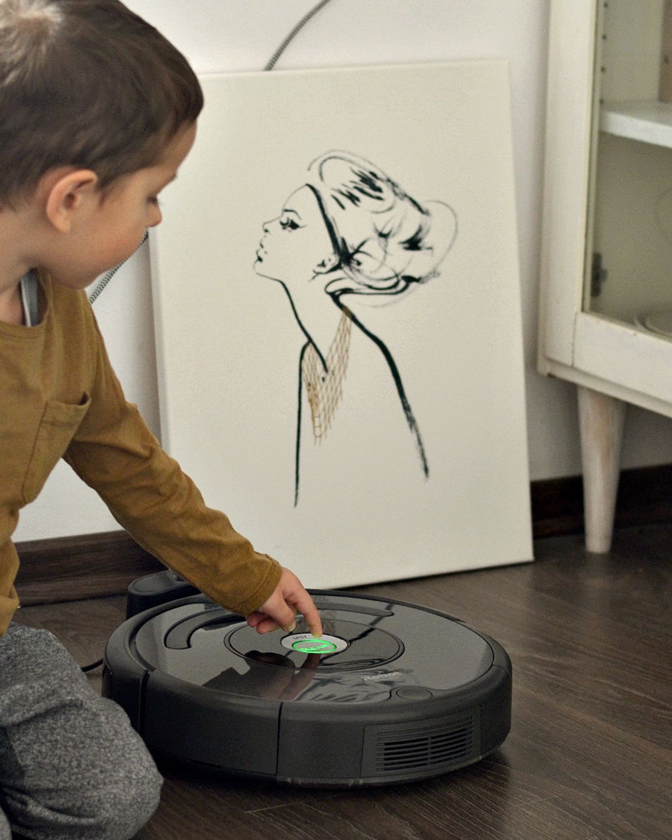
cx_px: 246
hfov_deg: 12.9
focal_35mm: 119
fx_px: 2958
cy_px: 431
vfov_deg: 16.2
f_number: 2.8
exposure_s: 1/125
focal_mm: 50
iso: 500
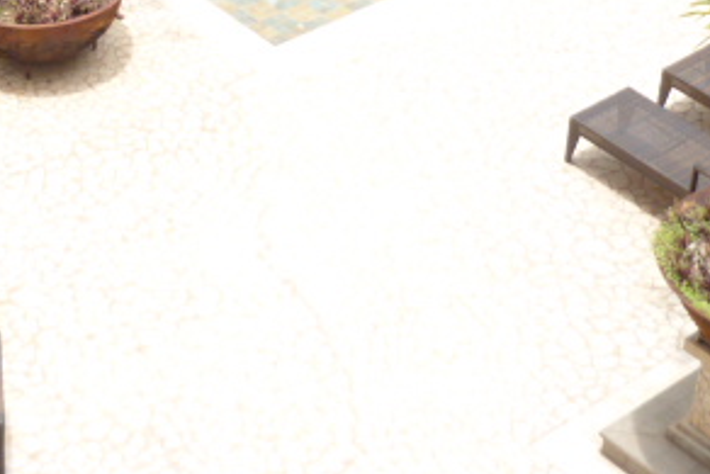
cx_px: 258
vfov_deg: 12.6
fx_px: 2111
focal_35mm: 107
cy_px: -24
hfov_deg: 19.1
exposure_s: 1/500
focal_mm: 5.5
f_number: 2.8
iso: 80
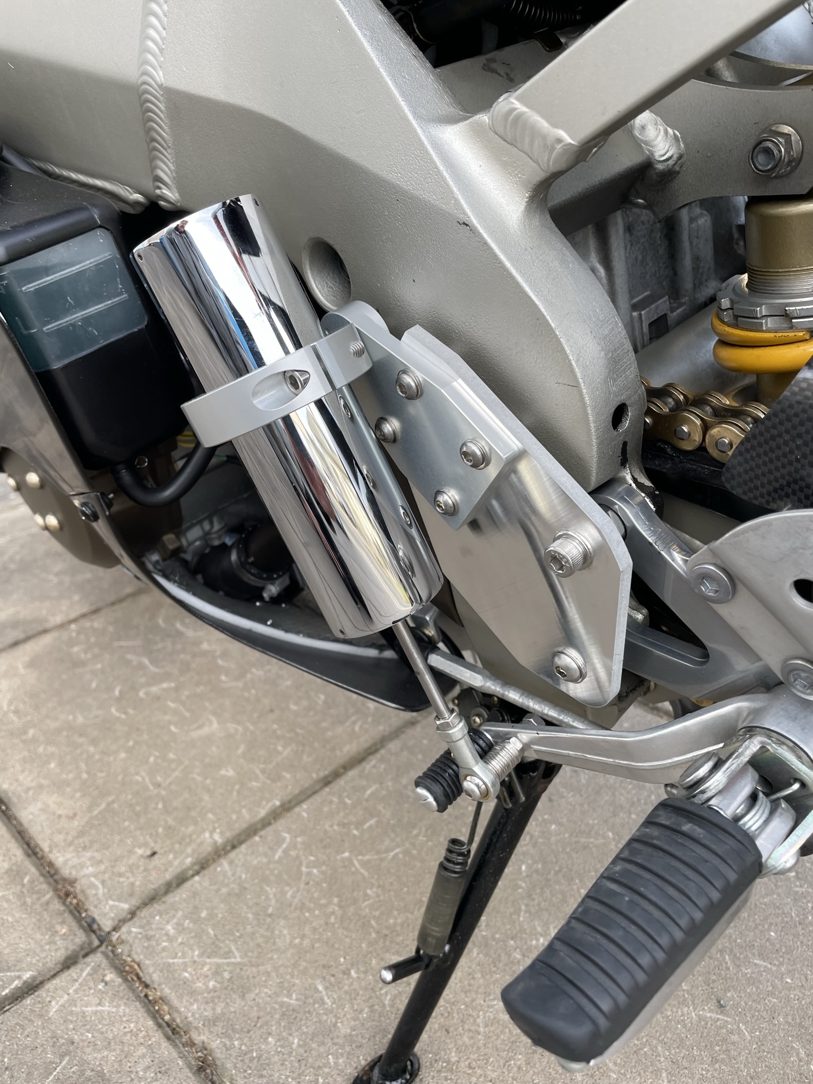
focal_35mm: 26
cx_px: 406
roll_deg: +9.2
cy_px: 542
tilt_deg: -22.8
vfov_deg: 67.3
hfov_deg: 53.1
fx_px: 814
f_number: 1.6
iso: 32
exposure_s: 1/129
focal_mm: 4.2
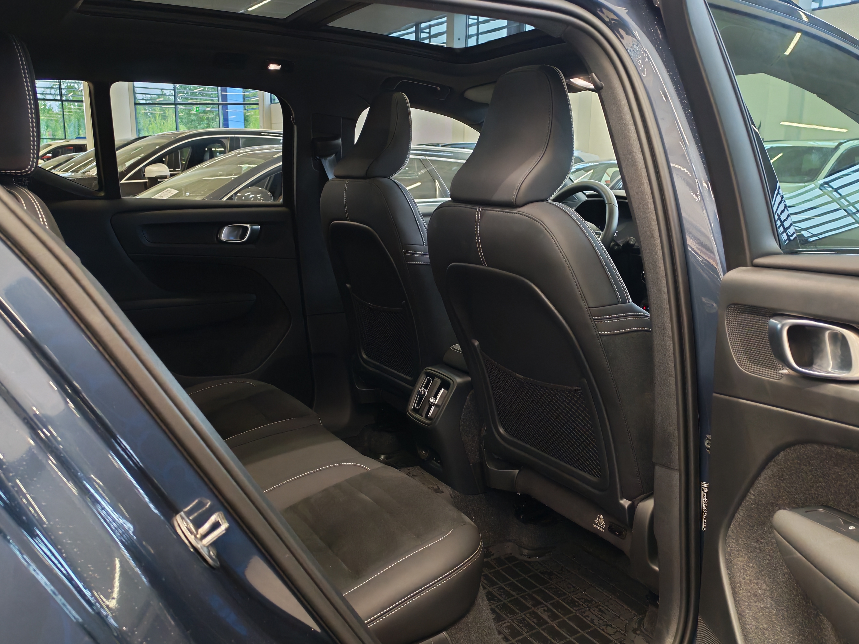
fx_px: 769
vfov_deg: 45.4
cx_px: 430
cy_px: 322
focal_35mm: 31
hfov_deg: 58.4
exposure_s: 1/50
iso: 1000
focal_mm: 6.12
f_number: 1.9
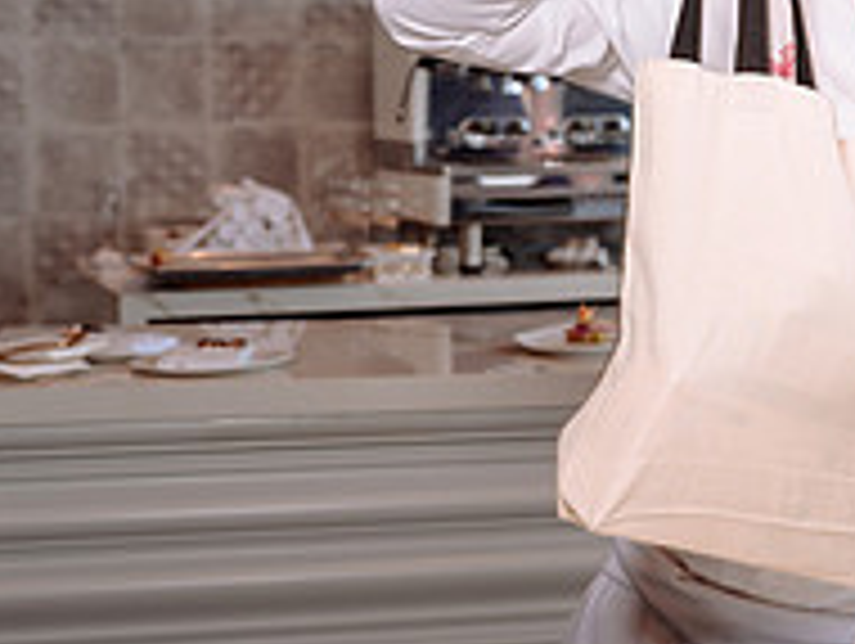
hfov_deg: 20.9
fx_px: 2251
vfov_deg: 16.2
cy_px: 218
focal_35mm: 91
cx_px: 819
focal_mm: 31
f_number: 4
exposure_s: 1/80
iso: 100
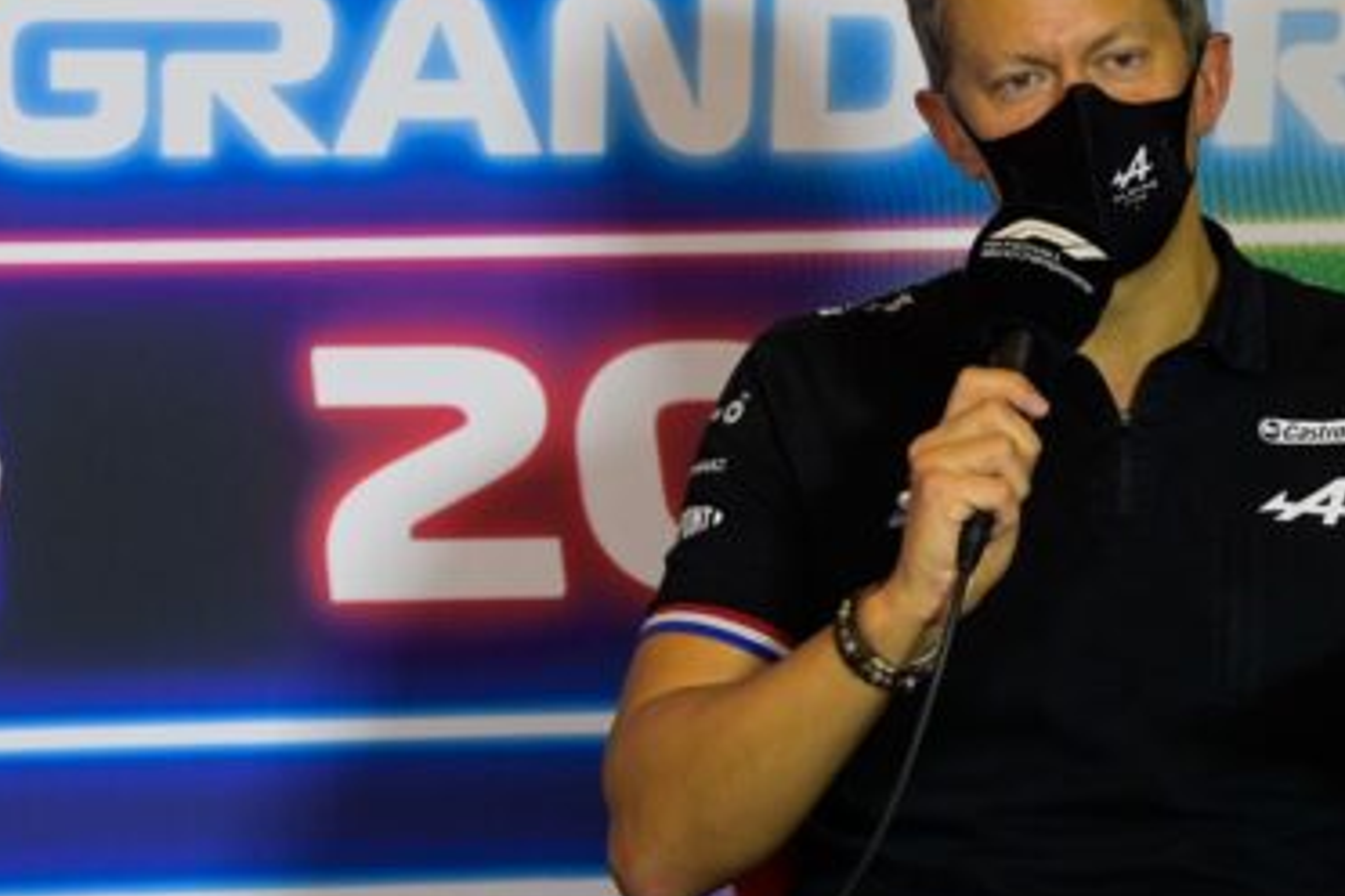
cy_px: 397
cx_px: 1049
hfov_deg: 7.7
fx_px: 9937
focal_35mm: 266
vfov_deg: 5.2
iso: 2500
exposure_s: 1/160
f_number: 5.6
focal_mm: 165
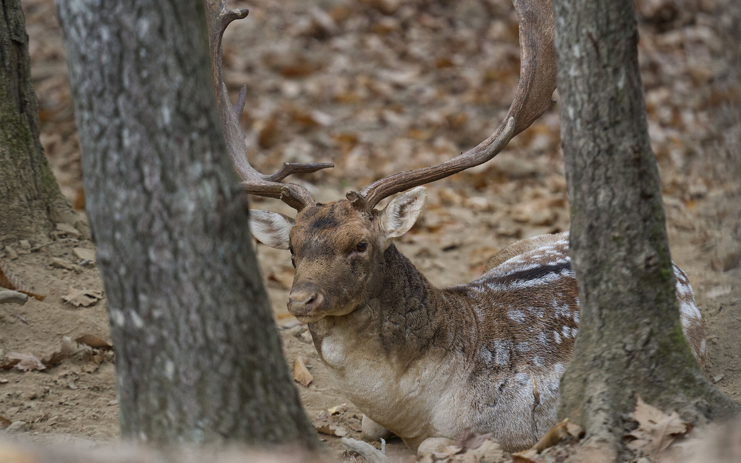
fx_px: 15449
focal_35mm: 765
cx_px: 370
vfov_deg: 1.7
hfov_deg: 2.7
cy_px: 223
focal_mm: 500
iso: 1000
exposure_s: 1/500
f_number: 5.6
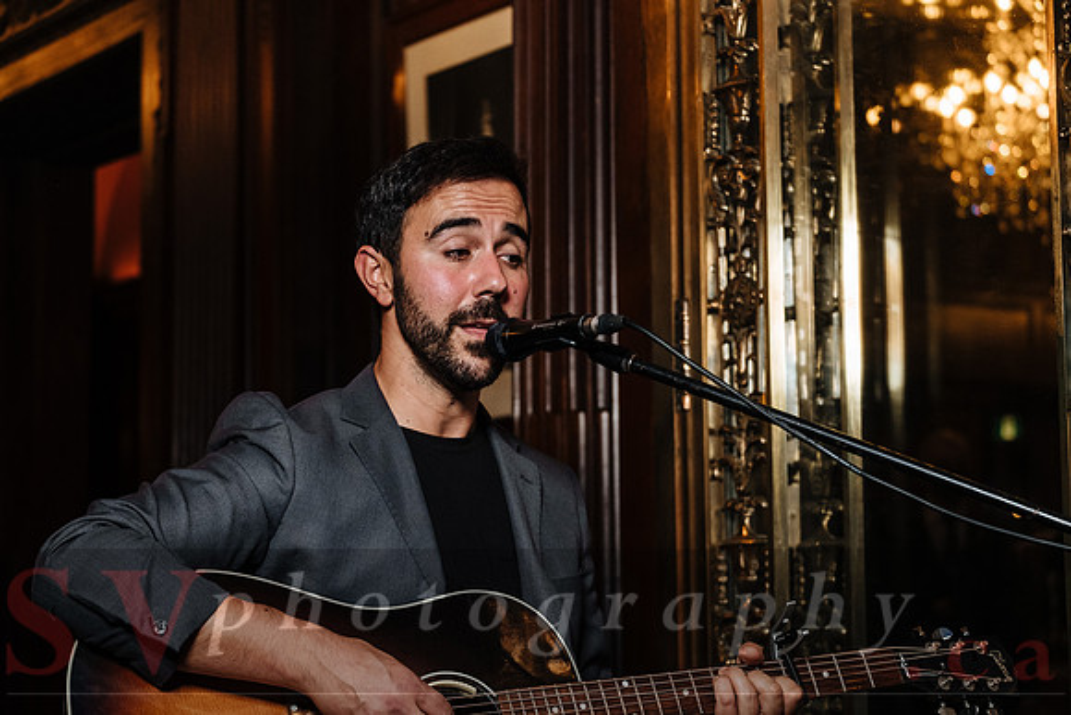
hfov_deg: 27.0
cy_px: 358
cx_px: 536
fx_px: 2232
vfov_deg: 18.2
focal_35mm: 75
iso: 800
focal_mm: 50
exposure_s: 1/100
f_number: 2.8
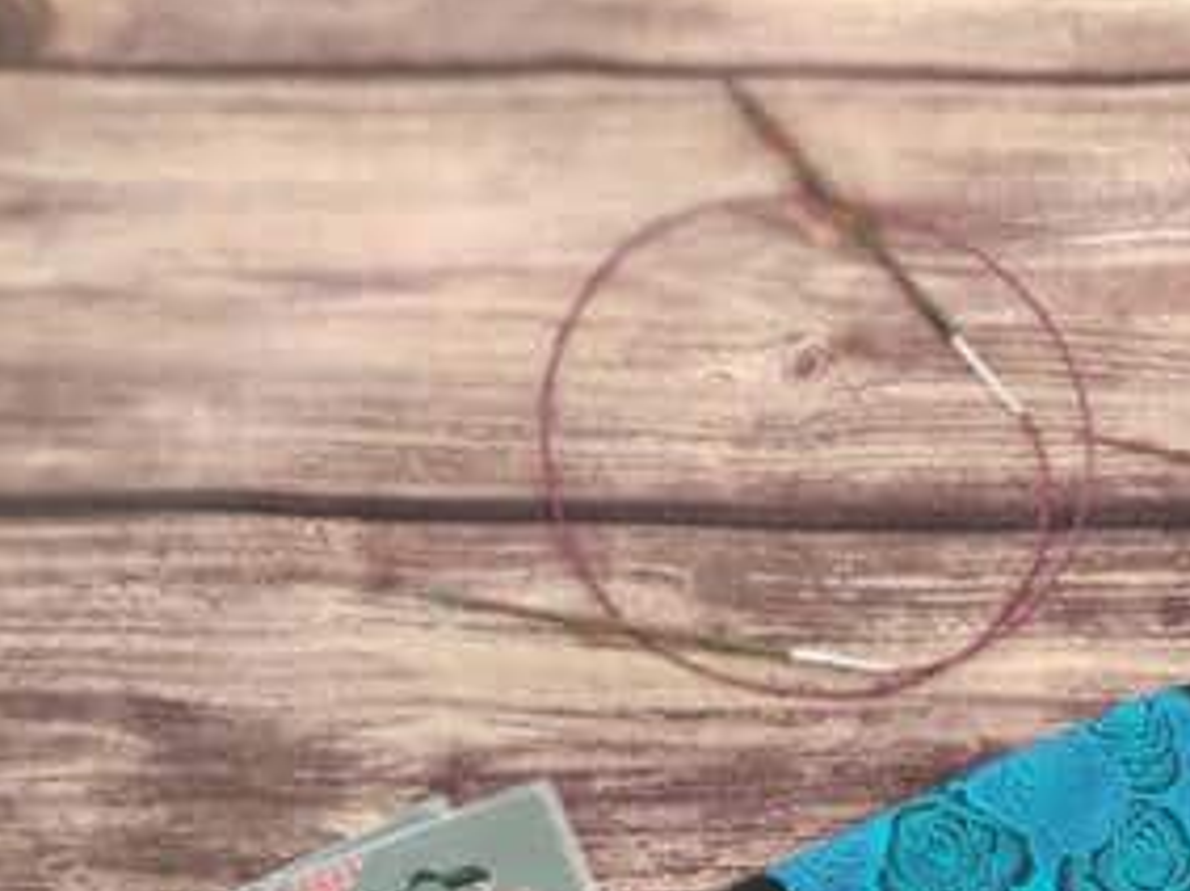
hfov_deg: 22.0
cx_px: 1085
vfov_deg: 16.5
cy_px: 925
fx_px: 2990
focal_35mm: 87
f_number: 2
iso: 504
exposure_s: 1/100
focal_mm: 8.16
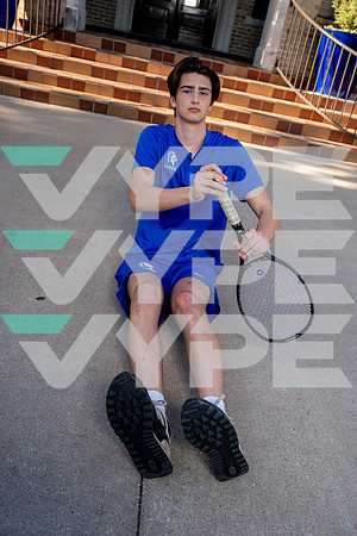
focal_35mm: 35
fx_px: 521
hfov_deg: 37.9
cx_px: 178
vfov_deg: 54.4
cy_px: 268
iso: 100
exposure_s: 1/250
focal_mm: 35
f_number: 4
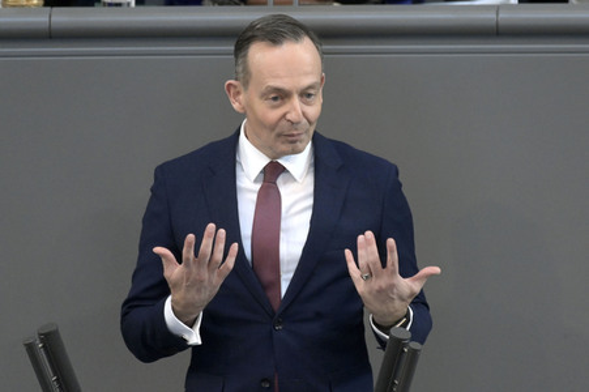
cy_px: 196
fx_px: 11444
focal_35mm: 700
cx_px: 294
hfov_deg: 2.9
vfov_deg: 2.0
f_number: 8
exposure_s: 1/400
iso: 8000
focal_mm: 700
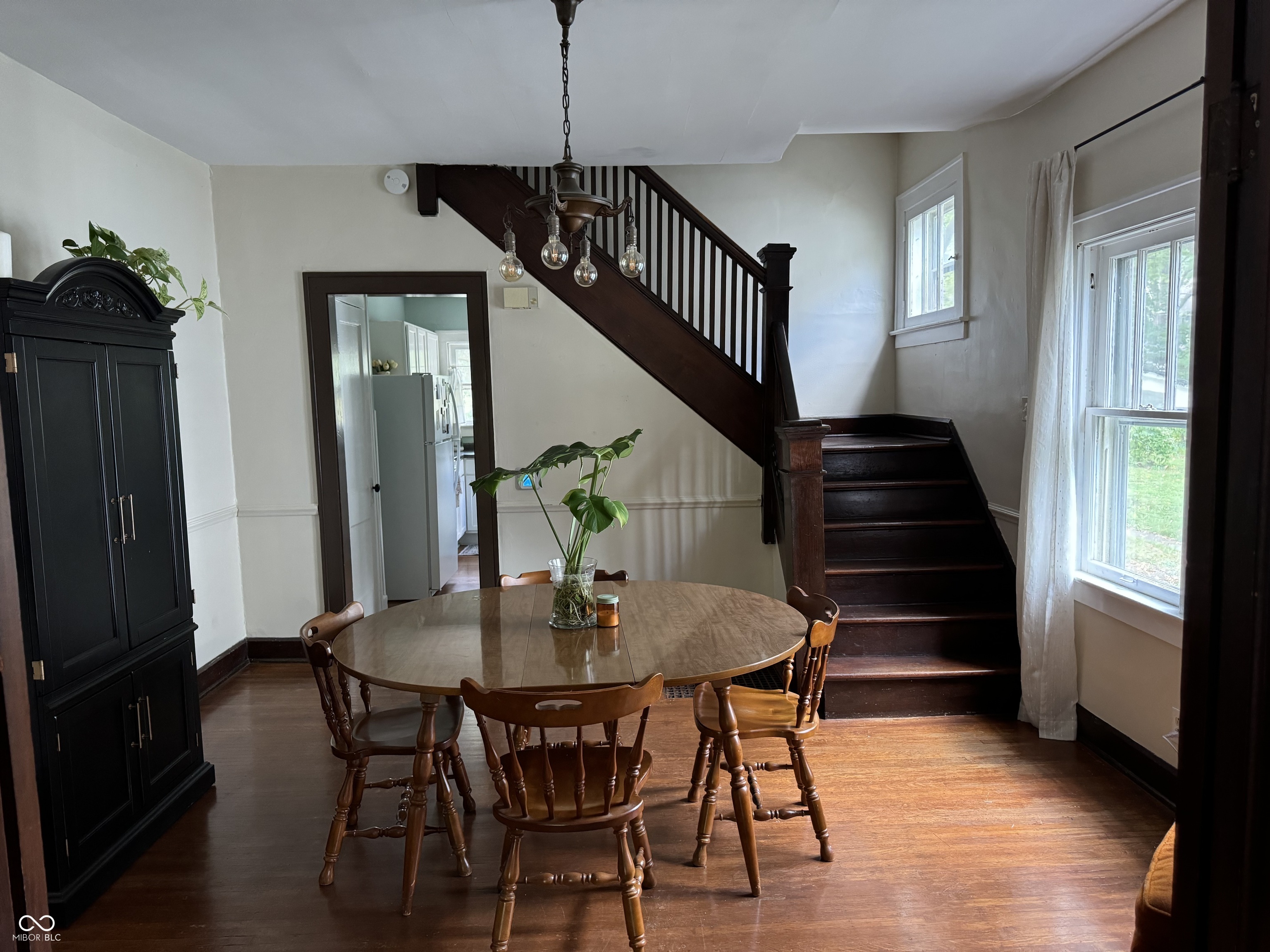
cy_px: 476
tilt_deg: -5.7
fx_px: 881
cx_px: 635
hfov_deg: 71.6
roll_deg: +1.7
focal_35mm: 24
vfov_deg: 56.8
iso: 500
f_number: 1.78
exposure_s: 1/60
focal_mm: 6.76
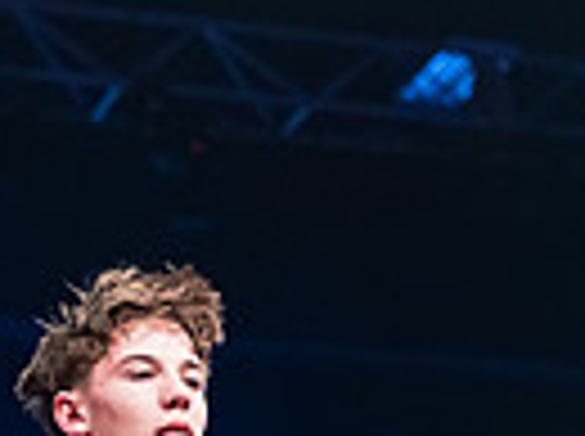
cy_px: 847
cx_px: 770
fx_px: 3627
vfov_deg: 6.7
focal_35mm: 215
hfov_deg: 9.1
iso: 3200
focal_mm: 50
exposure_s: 1/1000
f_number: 2.5
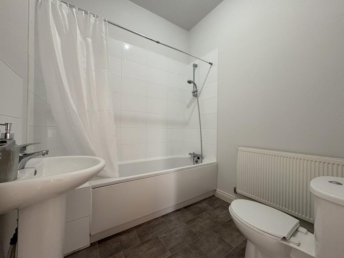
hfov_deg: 102.1
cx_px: 172
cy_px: 129
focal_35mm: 14
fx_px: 139
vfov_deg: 85.7
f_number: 2.2
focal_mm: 2.22
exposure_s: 1/98
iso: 250
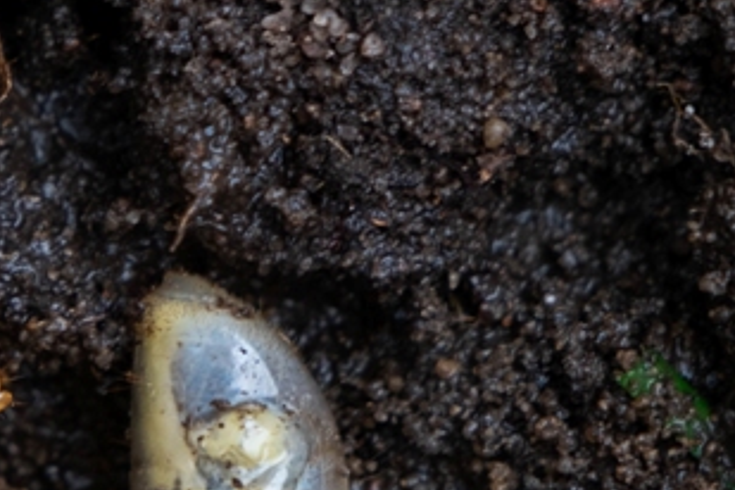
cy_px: 88
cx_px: -150
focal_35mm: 448
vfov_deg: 3.1
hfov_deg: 4.6
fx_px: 9146
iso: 160
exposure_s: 1/160
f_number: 5
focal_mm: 80
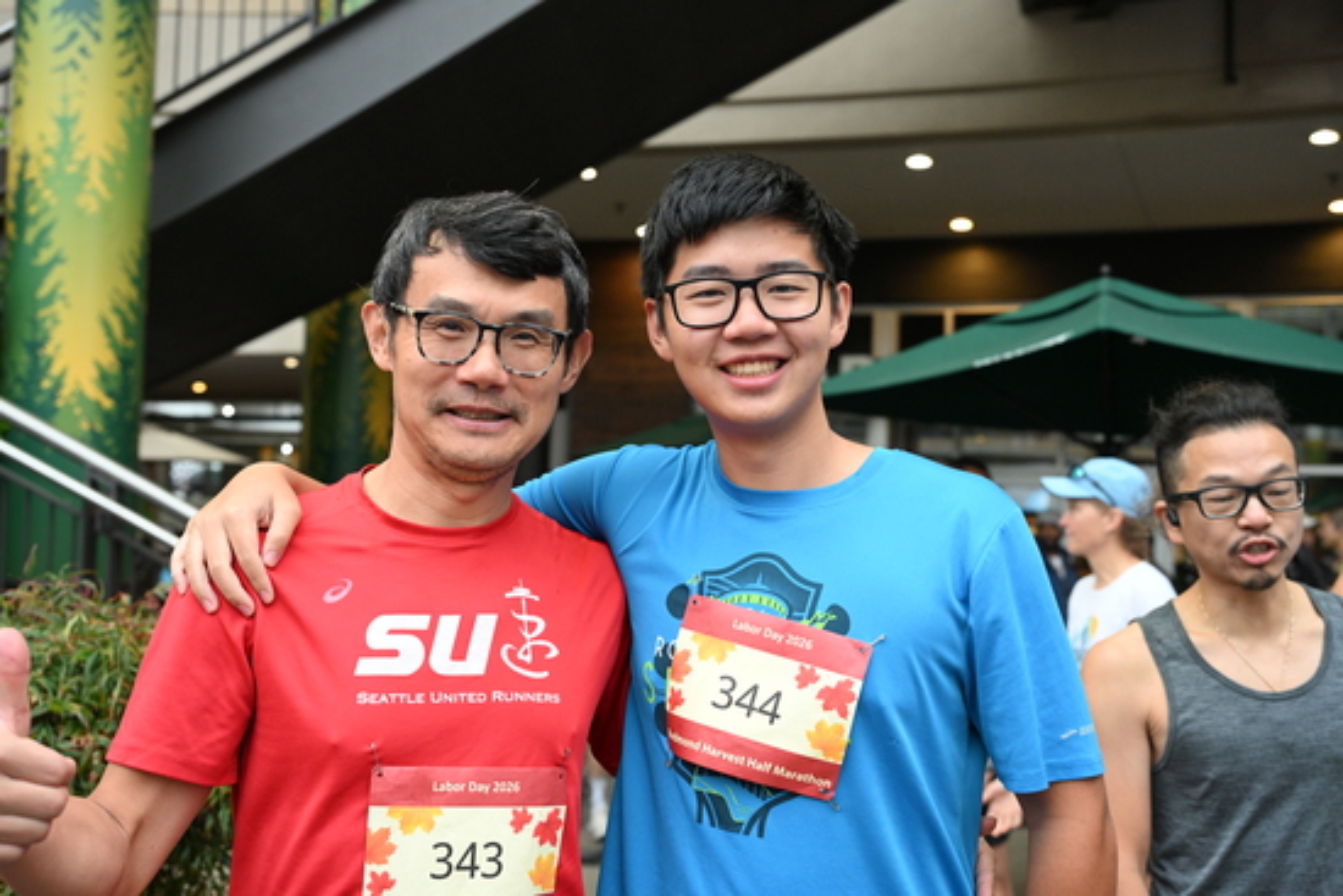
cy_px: 448
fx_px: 1530
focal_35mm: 41
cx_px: 672
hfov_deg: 47.4
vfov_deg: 32.6
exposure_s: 1/320
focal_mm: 41
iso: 2000
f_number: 4
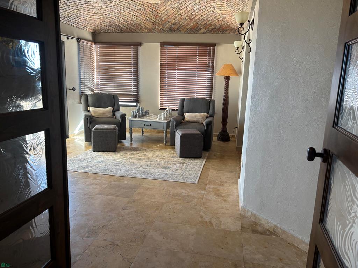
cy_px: 134
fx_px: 269
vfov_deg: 53.1
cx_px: 179
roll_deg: -0.8
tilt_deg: -10.3
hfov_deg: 67.3
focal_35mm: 26
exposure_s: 1/120
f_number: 1.6
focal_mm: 5.96
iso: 125
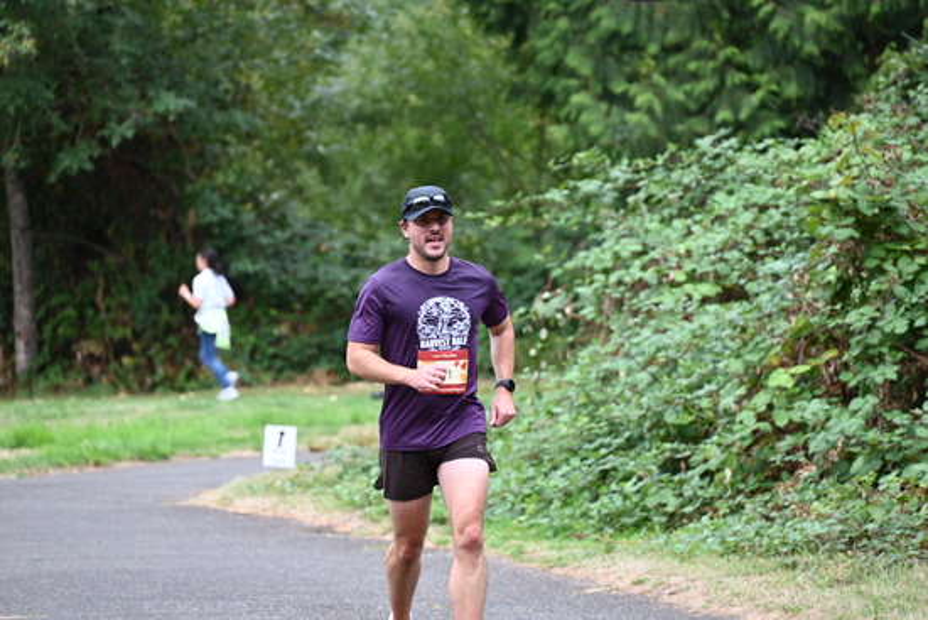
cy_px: 310
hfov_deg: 10.3
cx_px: 464
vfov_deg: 6.9
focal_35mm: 200
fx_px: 5157
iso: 1000
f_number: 6.3
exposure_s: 1/250
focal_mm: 200
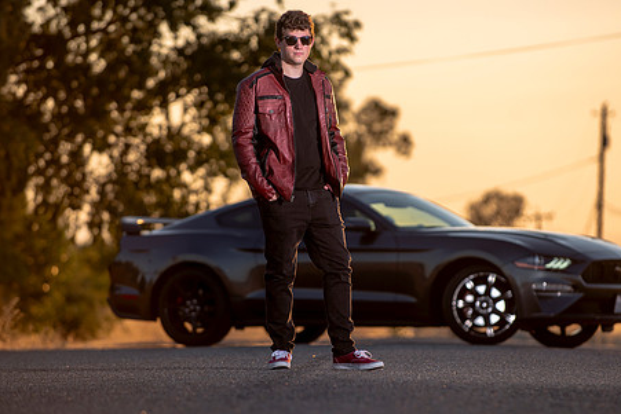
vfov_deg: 5.2
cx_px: 343
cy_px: 233
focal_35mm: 266
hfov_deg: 7.7
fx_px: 4590
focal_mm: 200
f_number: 4
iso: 50
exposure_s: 1/250
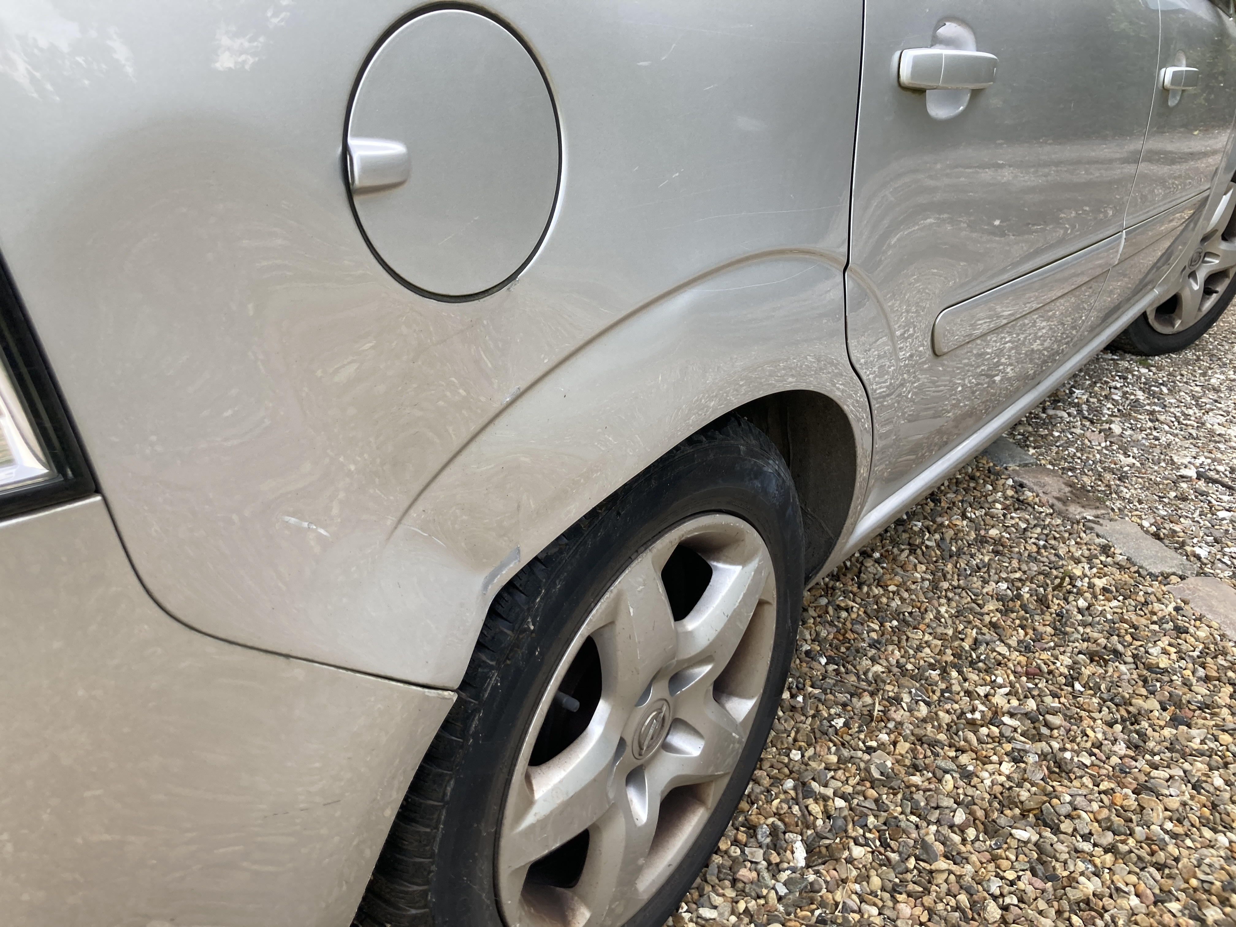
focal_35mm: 28
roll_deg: -3.4
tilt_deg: -27.9
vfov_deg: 49.7
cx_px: 618
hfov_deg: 63.4
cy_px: 464
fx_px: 1000
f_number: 1.8
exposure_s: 1/121
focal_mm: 3.99
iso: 64
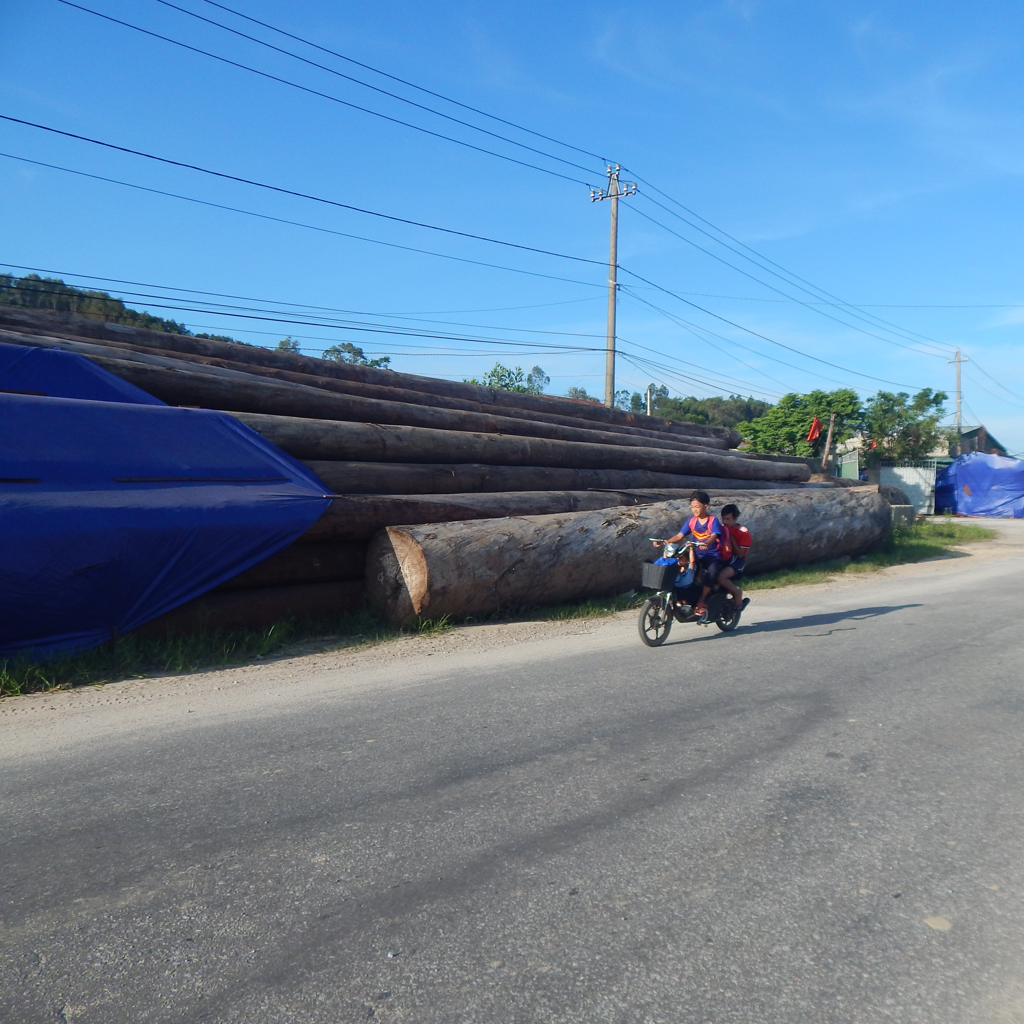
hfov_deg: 59.5
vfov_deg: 60.9
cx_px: 683
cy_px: 512
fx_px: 870
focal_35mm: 26
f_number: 6
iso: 125
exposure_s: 1/500
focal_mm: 4
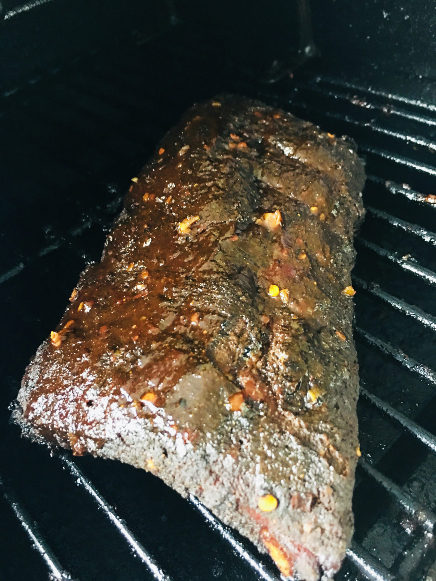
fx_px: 487
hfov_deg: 48.2
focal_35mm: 29
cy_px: 290
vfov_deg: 61.7
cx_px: 218
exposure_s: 1/4
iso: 80
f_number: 2.2
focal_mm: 4.15
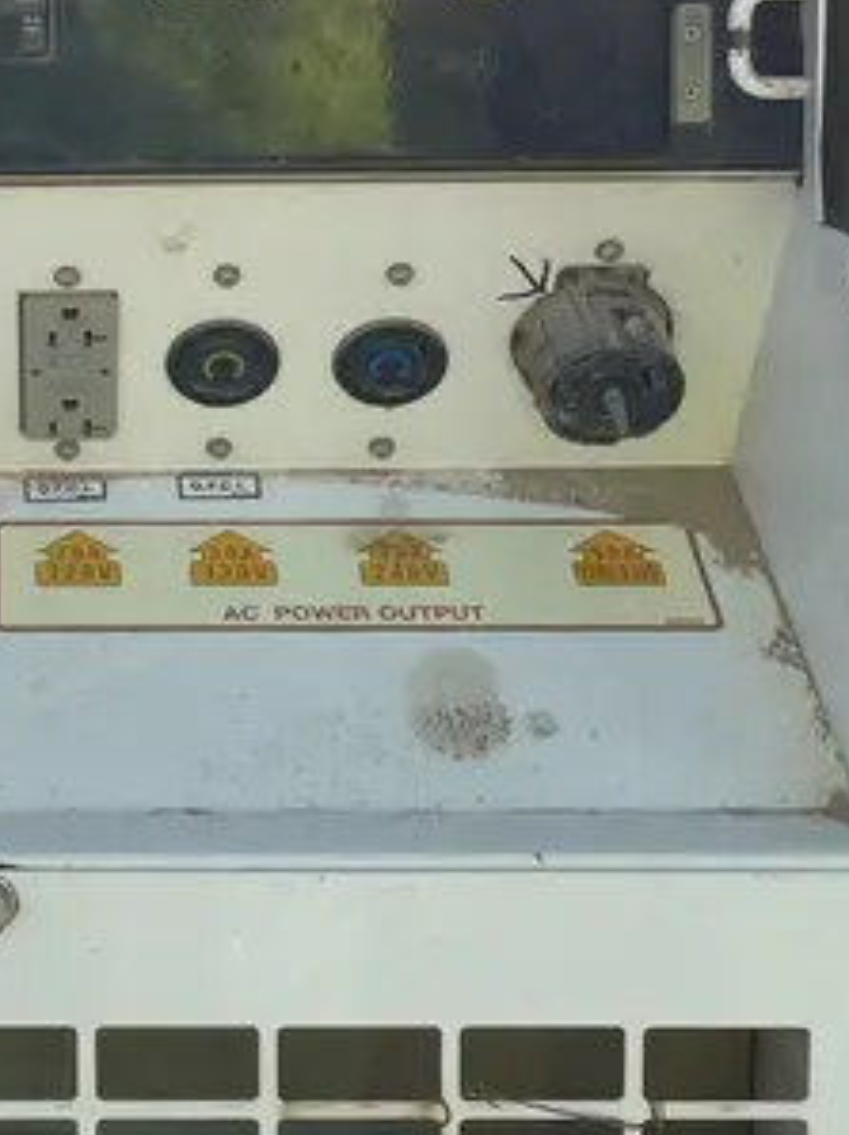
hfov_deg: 21.9
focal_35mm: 64
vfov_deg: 28.8
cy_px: 70
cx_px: -34
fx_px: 2096
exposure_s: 1/3731
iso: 50
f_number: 1.6
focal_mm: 4.2
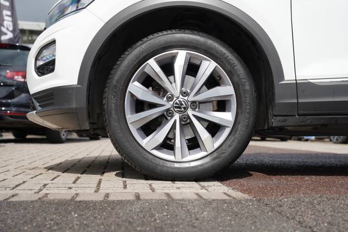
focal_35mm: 47
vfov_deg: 28.5
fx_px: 456
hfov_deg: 41.8
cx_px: 174
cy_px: 116
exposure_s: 1/400
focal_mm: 47.2
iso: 100
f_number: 4.5
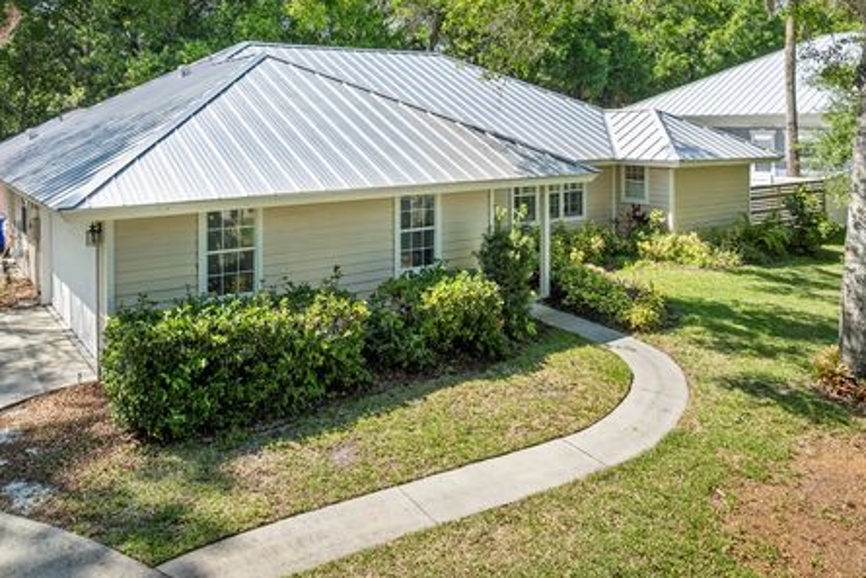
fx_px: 674
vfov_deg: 46.1
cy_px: 226
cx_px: 391
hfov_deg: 65.3
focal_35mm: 28
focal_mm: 12.29
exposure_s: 1/1250
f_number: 2.8
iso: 180
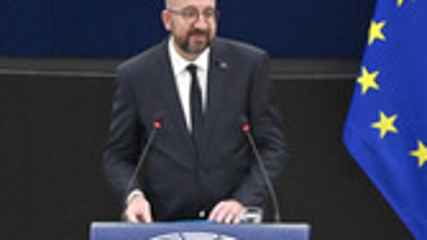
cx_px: 175
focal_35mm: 762
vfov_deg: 1.6
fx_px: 8629
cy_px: 255
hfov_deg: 2.8
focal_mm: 270
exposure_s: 1/320
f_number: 6
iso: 2500
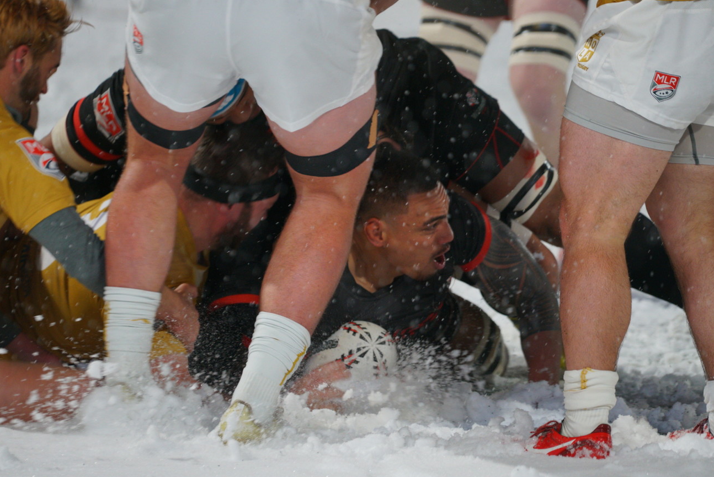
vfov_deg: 4.5
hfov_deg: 6.7
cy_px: 235
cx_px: 363
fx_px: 6113
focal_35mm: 308
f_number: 4
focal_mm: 200
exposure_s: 1/320
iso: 1000
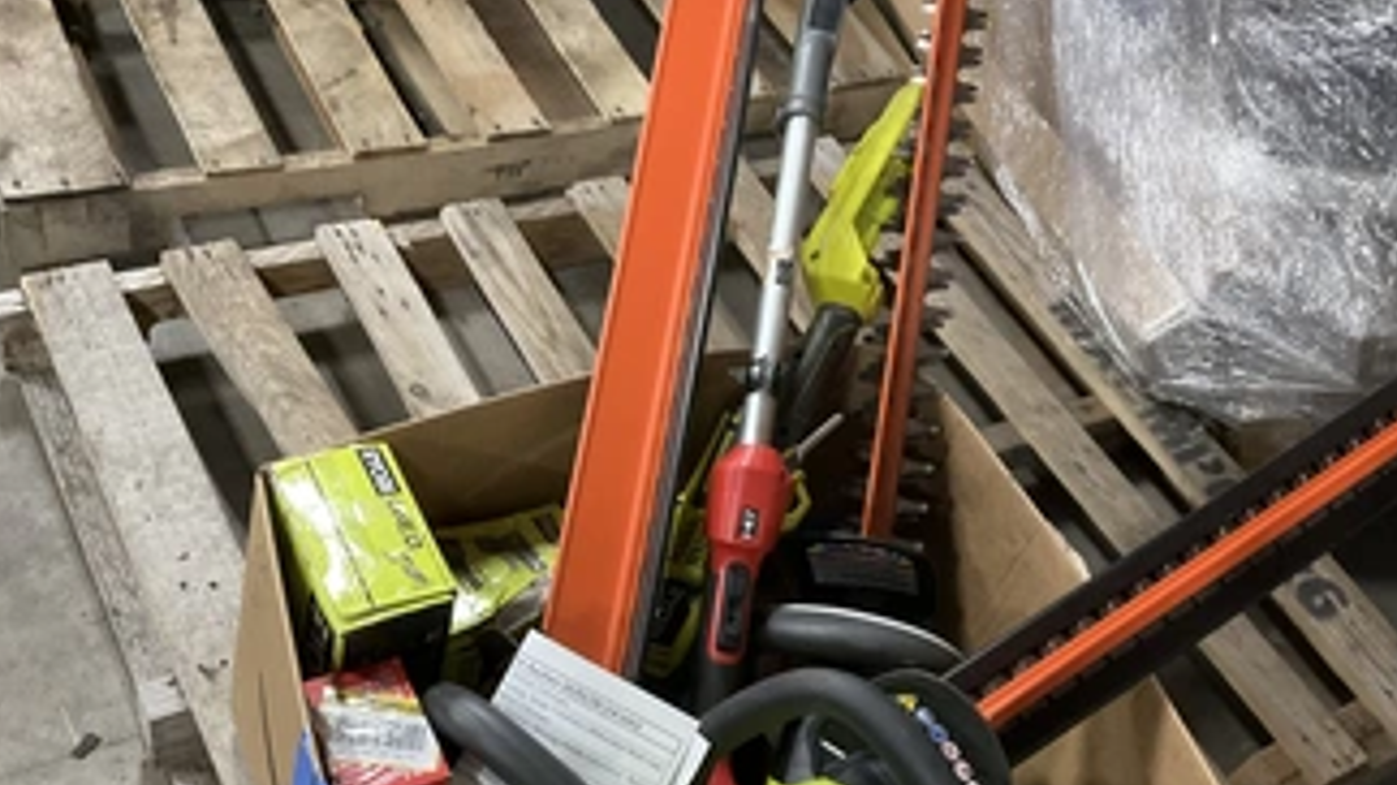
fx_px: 1444
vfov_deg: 30.1
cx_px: 690
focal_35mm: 39
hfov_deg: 51.6
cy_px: 535
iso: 250
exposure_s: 1/30
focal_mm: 3
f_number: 1.8
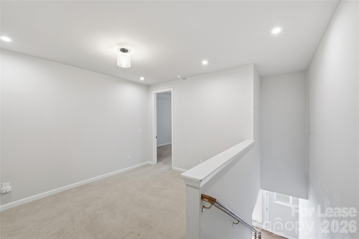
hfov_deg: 104.3
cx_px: 180
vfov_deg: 81.2
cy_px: 120
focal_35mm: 14
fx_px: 140
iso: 400
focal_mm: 14
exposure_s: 1/30
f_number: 11
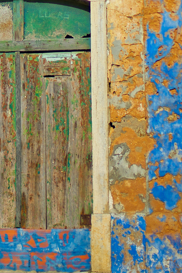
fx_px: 1281
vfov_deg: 12.0
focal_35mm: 169
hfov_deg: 8.1
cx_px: -12
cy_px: -14
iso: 50
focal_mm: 50
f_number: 0.9
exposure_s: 1/16000
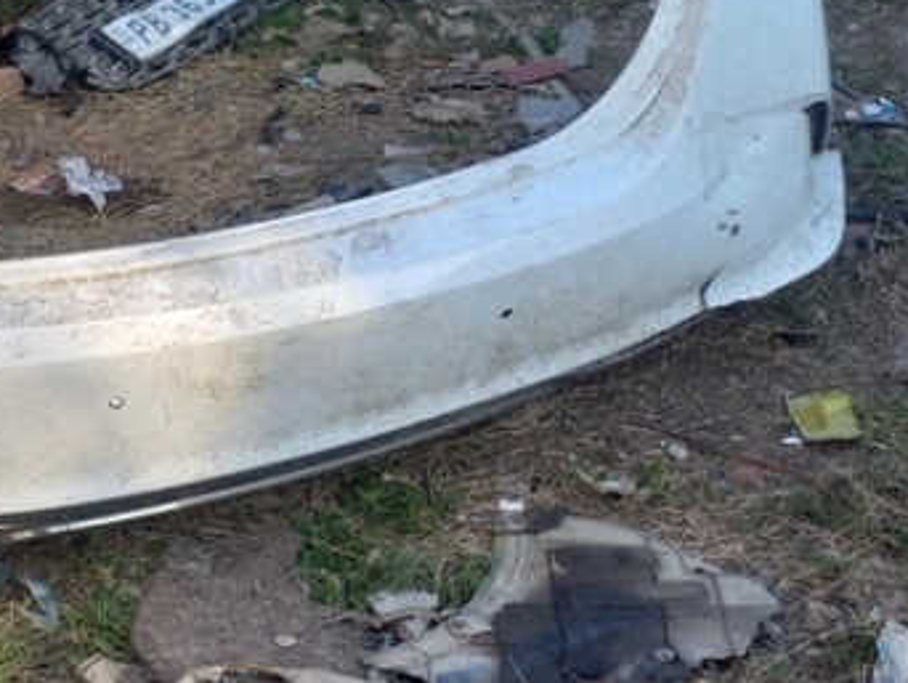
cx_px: -114
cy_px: -19
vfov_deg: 19.5
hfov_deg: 24.7
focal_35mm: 73
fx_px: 1916
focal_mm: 4.65
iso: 50
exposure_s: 1/432
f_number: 1.8
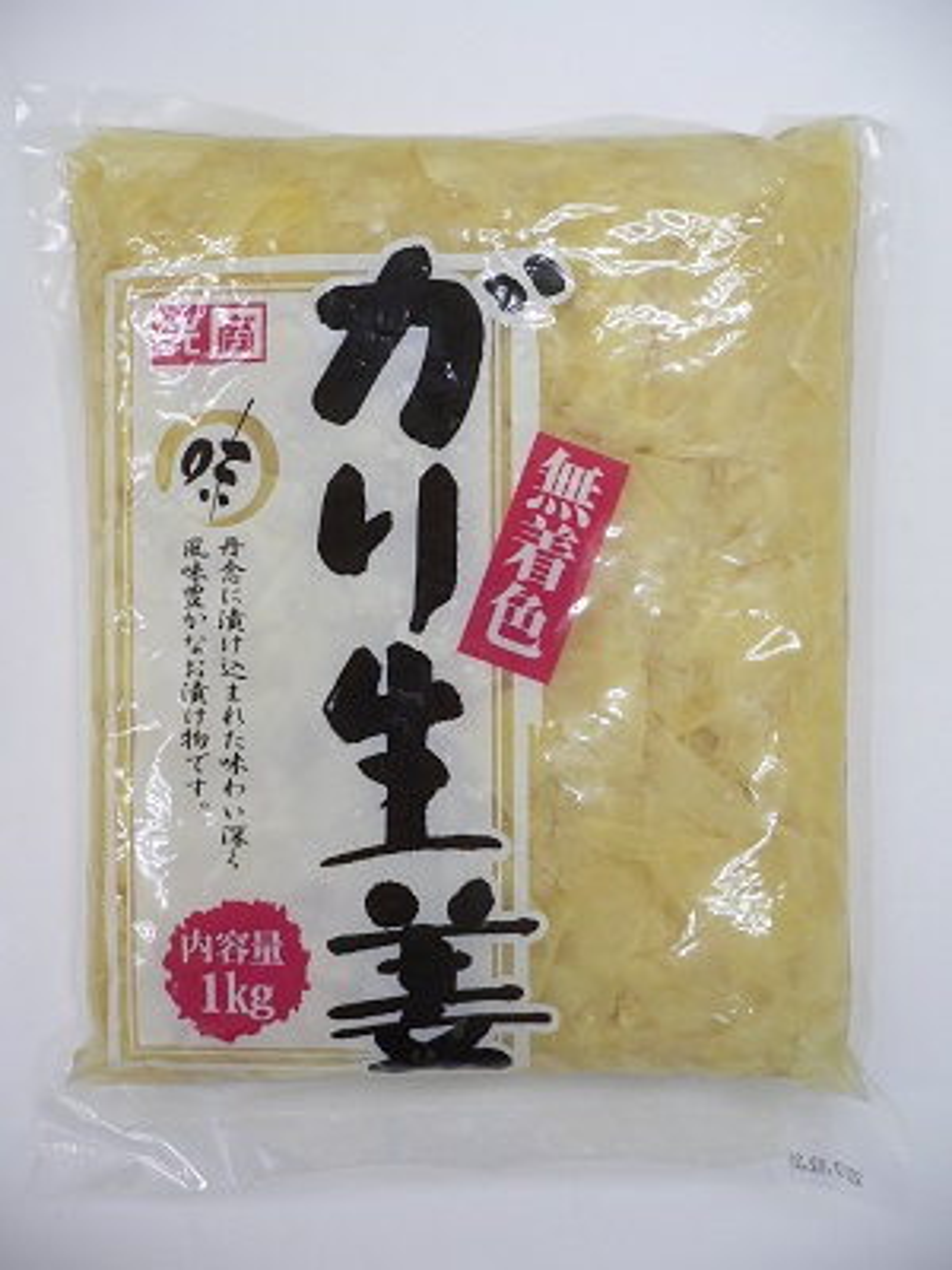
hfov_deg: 40.7
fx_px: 1283
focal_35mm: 35
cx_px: 476
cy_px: 635
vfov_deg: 52.6
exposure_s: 1/30
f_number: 2.8
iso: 100
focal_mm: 5.8
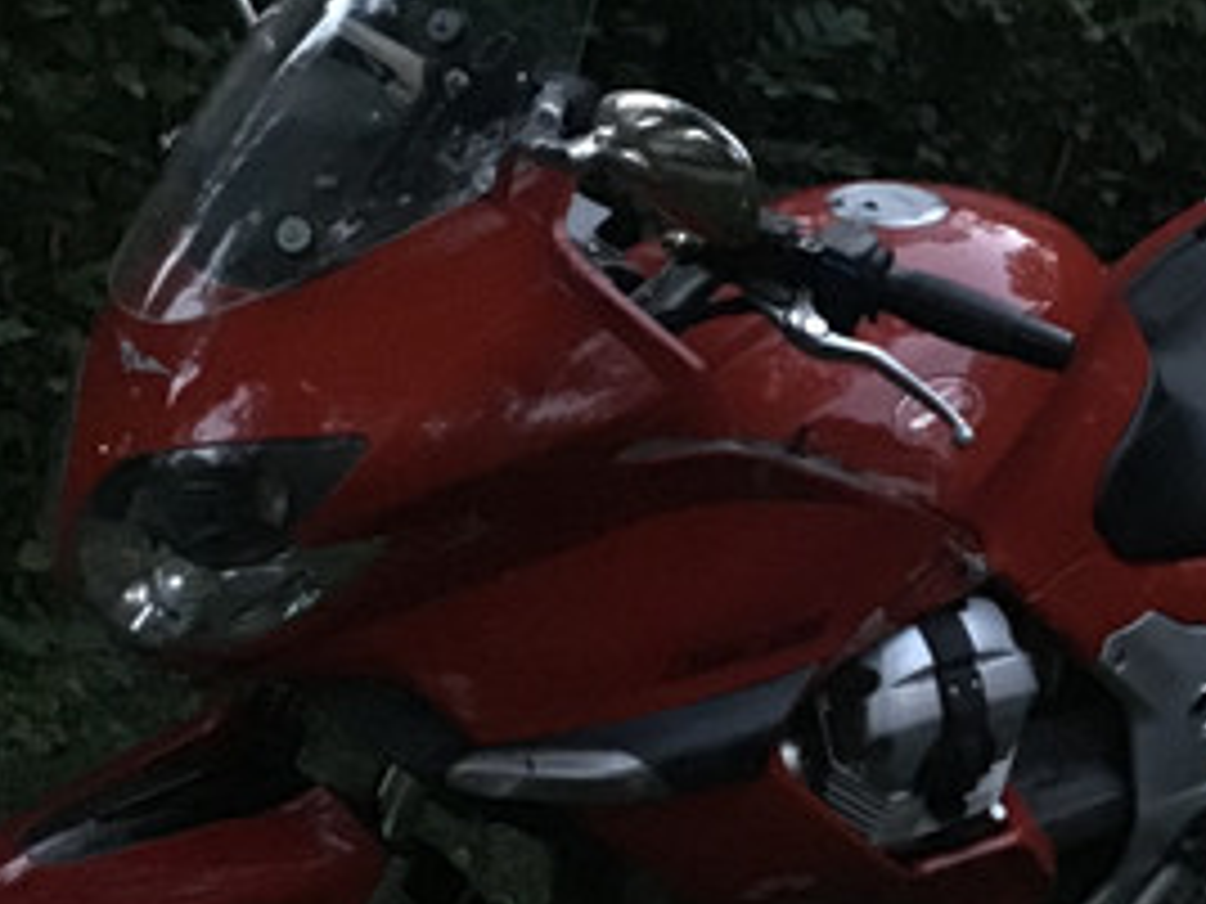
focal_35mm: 74
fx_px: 2578
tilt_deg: -22.8
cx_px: 914
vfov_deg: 19.9
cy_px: 567
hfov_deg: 26.0
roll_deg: -1.3
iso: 800
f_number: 2.4
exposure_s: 1/17
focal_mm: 3.3
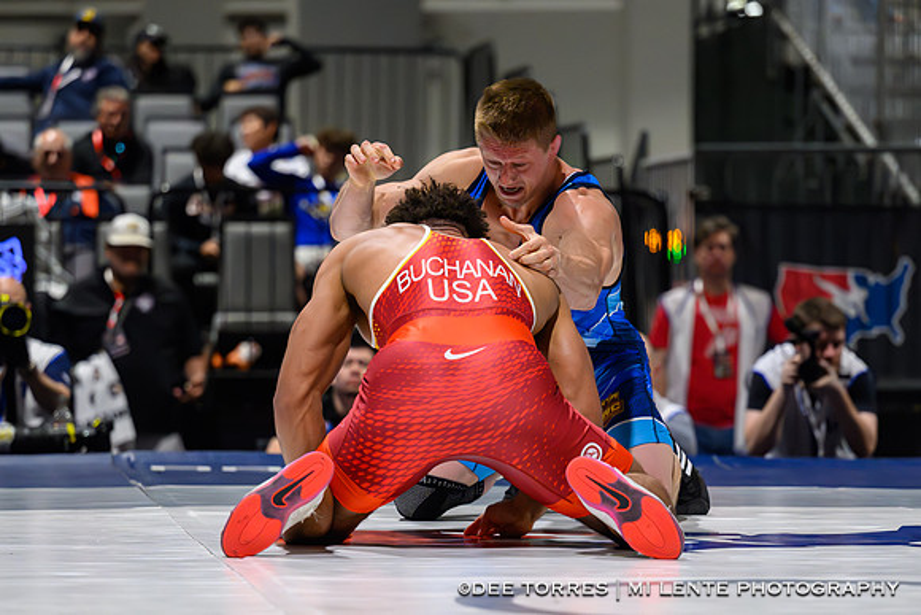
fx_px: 4366
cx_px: 479
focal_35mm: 171
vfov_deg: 8.0
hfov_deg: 12.0
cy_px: 408
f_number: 2.8
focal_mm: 120
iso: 6400
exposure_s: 1/800
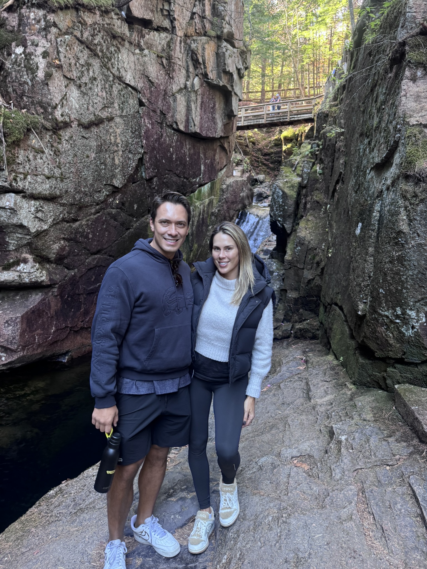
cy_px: 284
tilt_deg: -7.7
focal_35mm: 24
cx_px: 214
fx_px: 395
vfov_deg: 71.6
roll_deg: -2.7
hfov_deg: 56.8
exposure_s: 1/65
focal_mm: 6.76
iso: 200
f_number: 1.78
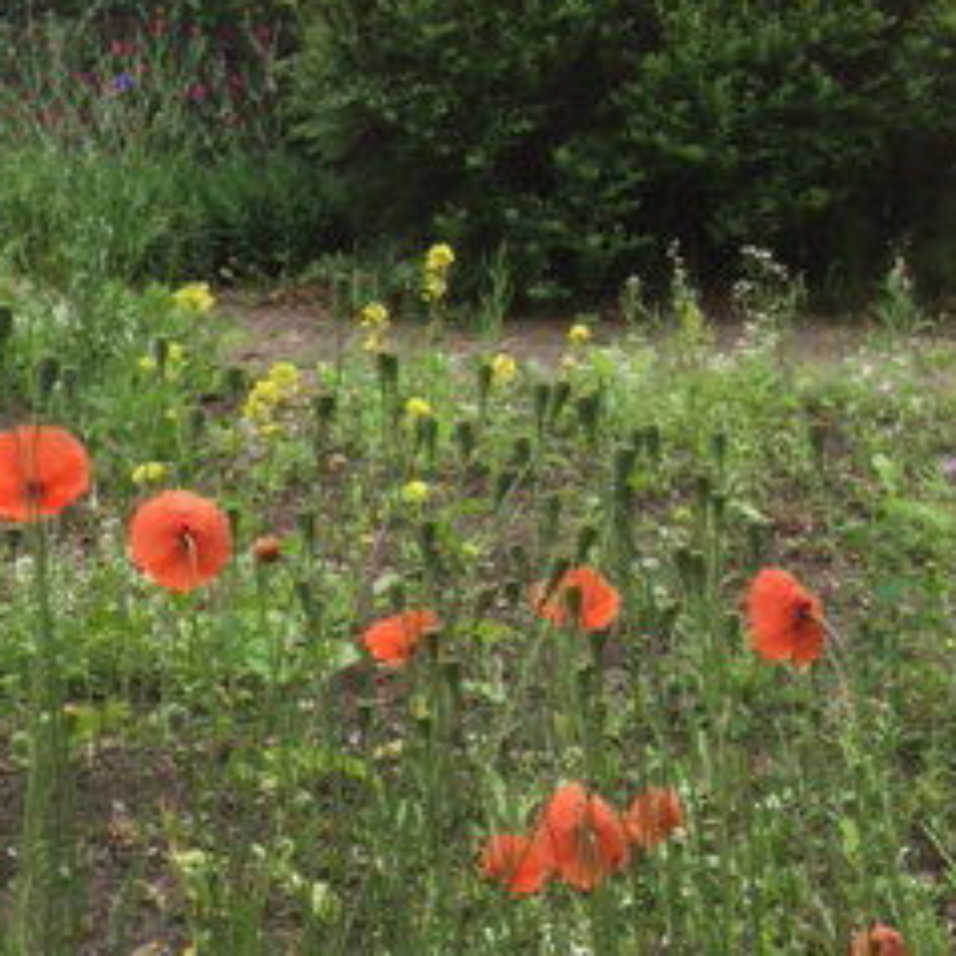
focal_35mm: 69
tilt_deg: -6.5
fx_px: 2156
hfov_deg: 24.6
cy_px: 201
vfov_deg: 24.6
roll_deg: +1.8
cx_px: 205
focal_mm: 4.15
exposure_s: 1/326
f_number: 2.2
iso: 32
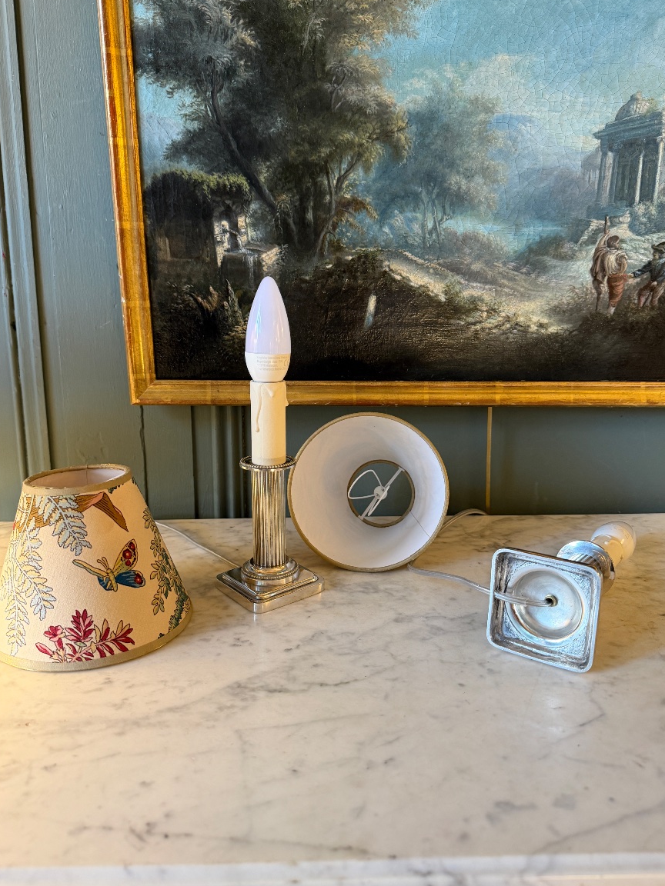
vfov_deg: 69.4
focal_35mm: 25
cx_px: 335
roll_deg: -0.1
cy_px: 425
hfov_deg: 54.9
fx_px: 640
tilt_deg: -10.9
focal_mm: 6.76
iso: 250
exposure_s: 1/50
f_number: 1.78
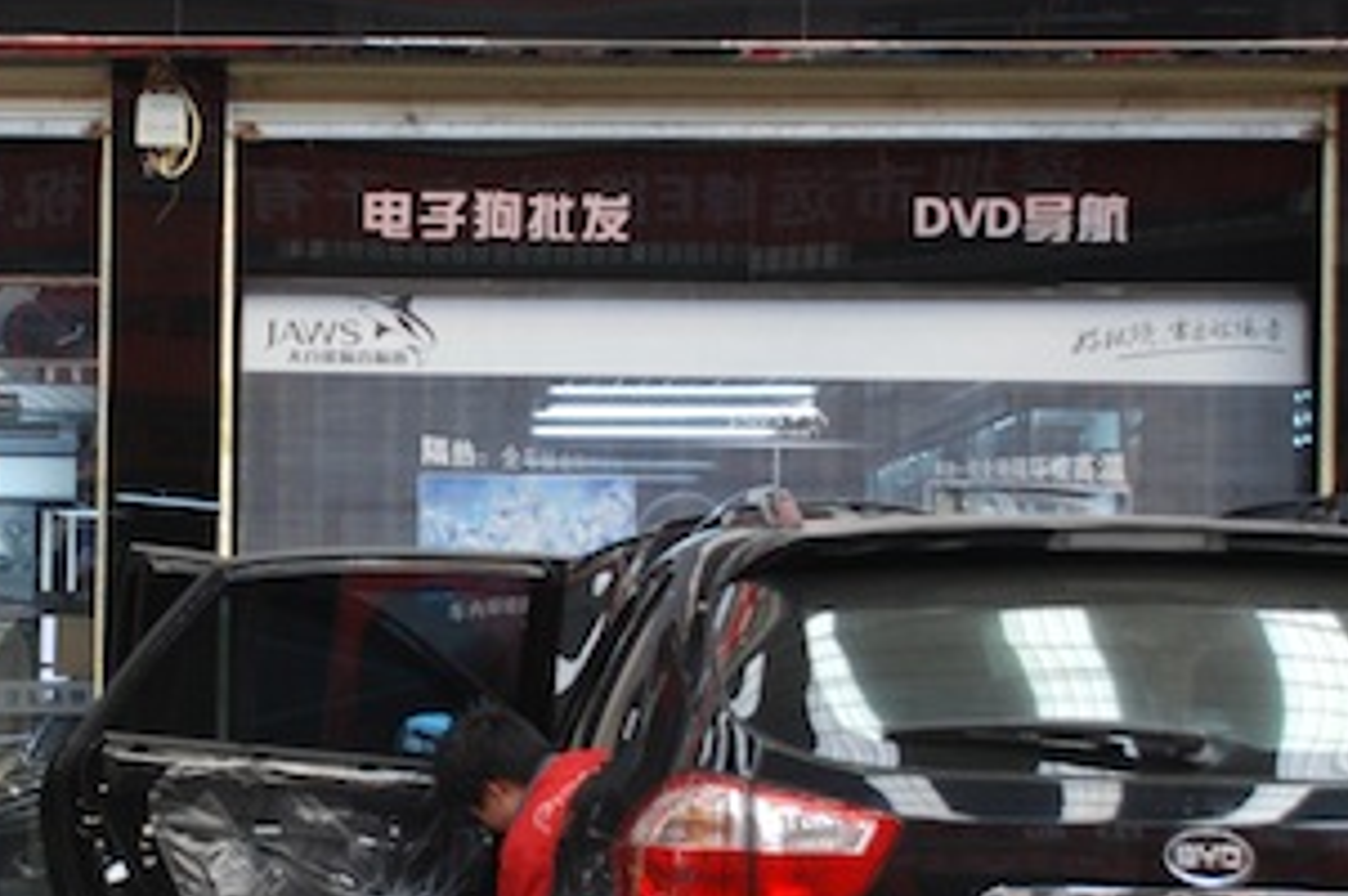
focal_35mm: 99
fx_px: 3705
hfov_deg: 20.3
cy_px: 470
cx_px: 219
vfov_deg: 13.8
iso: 400
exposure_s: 1/50
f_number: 4.2
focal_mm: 31
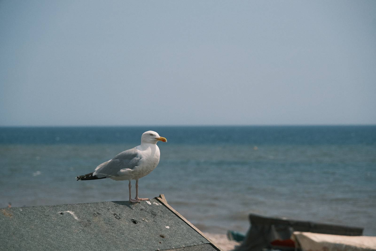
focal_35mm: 120
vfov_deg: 11.4
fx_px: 1253
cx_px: 188
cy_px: 126
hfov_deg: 17.1
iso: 640
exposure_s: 1/9000
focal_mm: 80
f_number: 4
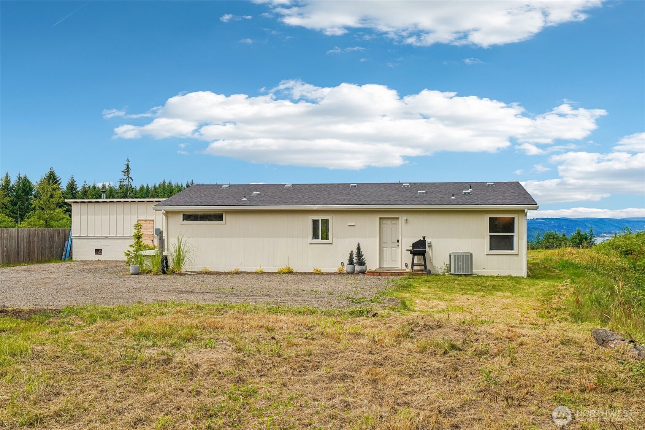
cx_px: 322
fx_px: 591
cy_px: 215
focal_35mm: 33
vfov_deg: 40.0
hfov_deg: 57.2
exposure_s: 1/1250
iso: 400
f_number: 8
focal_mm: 33
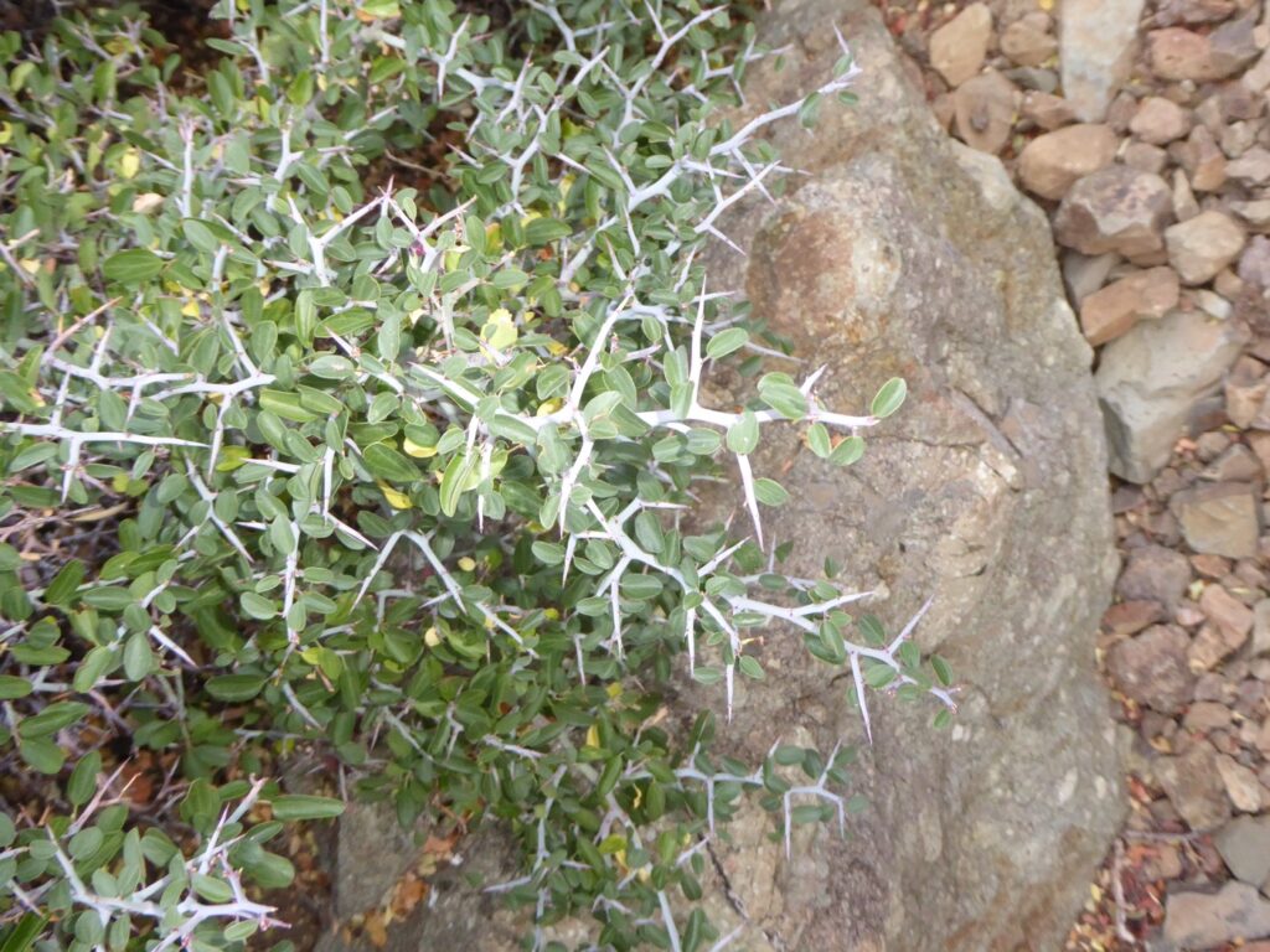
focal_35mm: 31
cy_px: 476
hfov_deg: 58.4
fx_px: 1137
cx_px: 635
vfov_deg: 45.4
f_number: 3.5
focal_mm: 5.4
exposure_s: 1/60
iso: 500
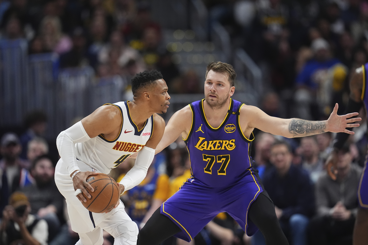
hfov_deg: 5.2
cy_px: 122
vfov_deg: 3.4
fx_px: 4089
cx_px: 184
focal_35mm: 400
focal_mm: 400
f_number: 3.2
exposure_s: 1/2000
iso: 5000
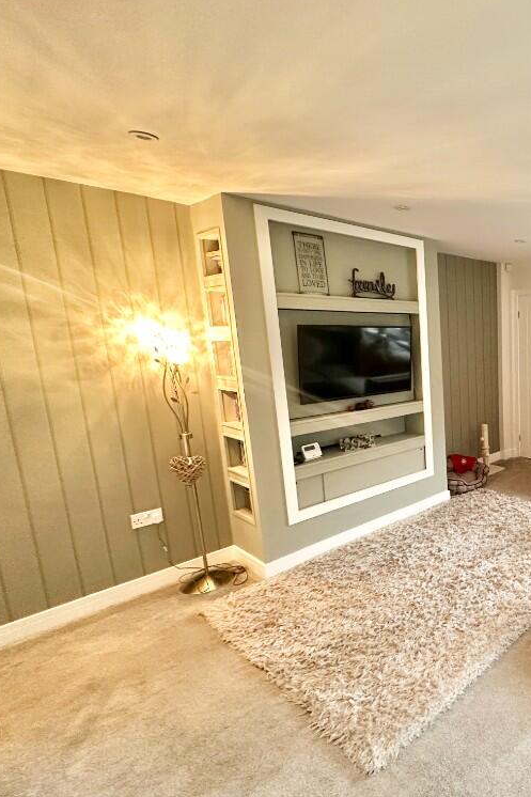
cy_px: 405
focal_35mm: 20
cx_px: 535
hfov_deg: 49.9
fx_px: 443
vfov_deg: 84.0
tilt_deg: -8.3
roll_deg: +0.3
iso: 500
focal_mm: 2.22
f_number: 2.2
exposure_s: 1/50
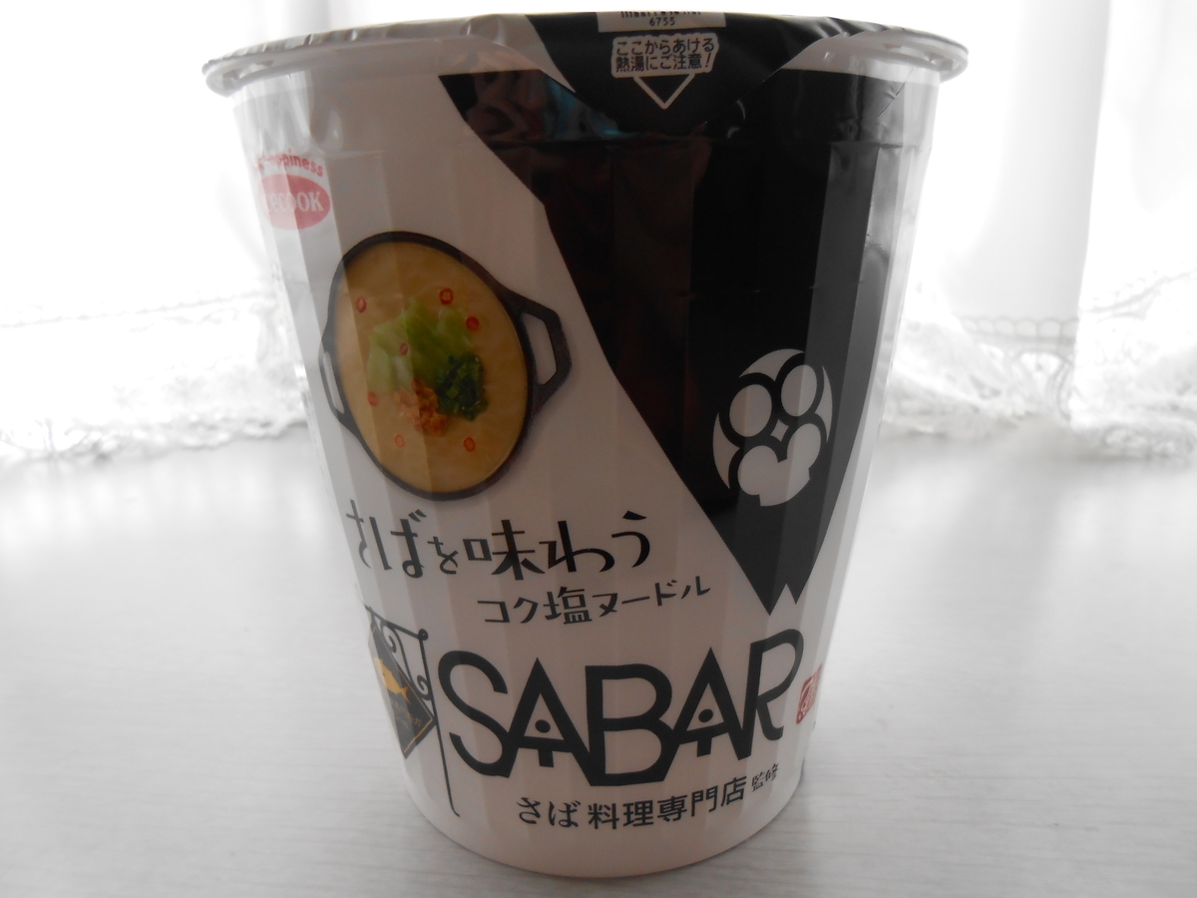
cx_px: 598
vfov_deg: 53.1
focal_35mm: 26
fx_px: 899
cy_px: 449
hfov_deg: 67.3
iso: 160
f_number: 3.5
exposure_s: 1/30
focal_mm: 4.6
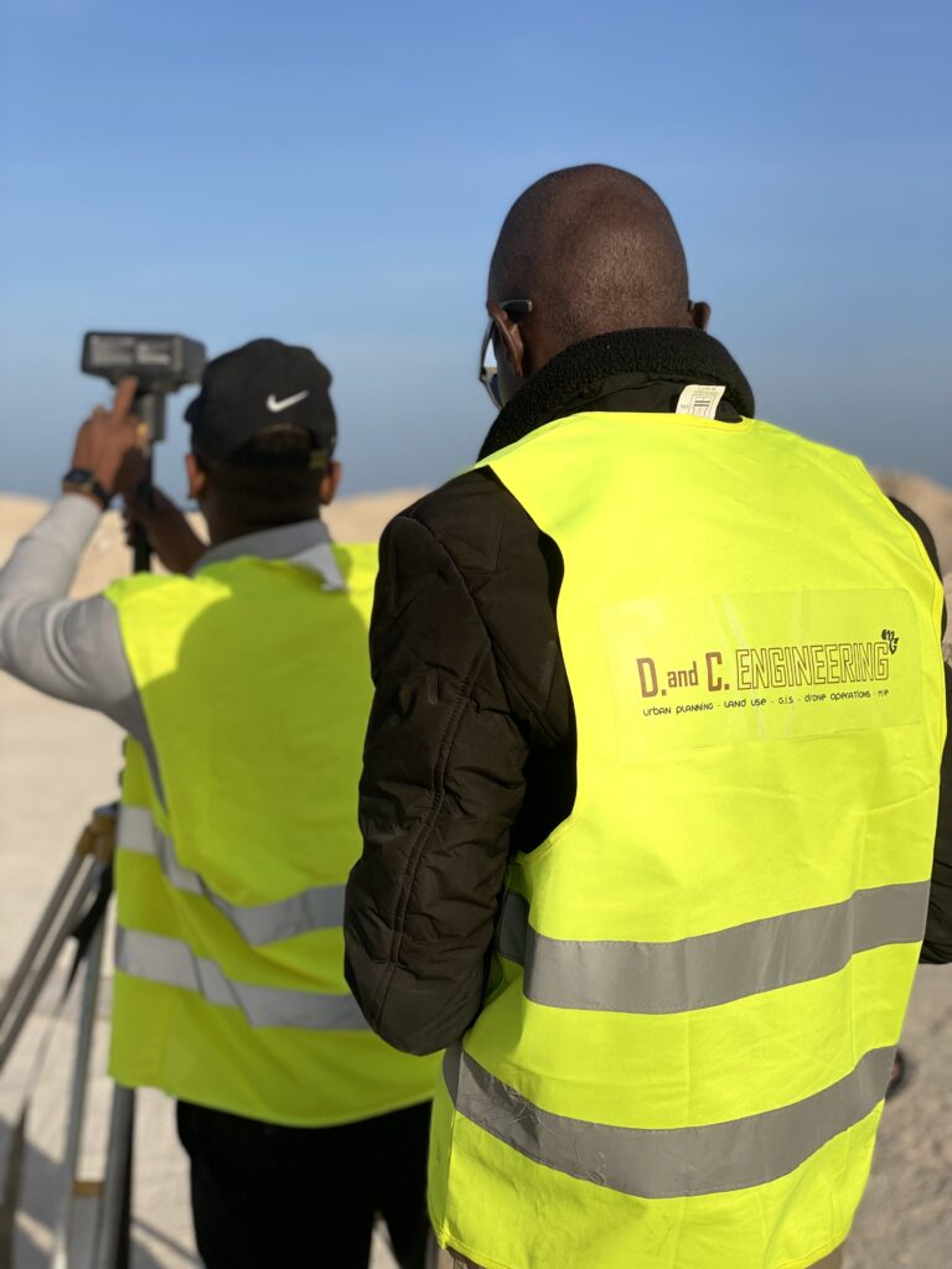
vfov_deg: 36.8
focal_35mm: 52
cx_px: 476
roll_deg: -0.8
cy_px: 634
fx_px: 1907
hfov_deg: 28.0
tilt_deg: -3.3
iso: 25
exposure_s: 1/2994
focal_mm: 6
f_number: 2
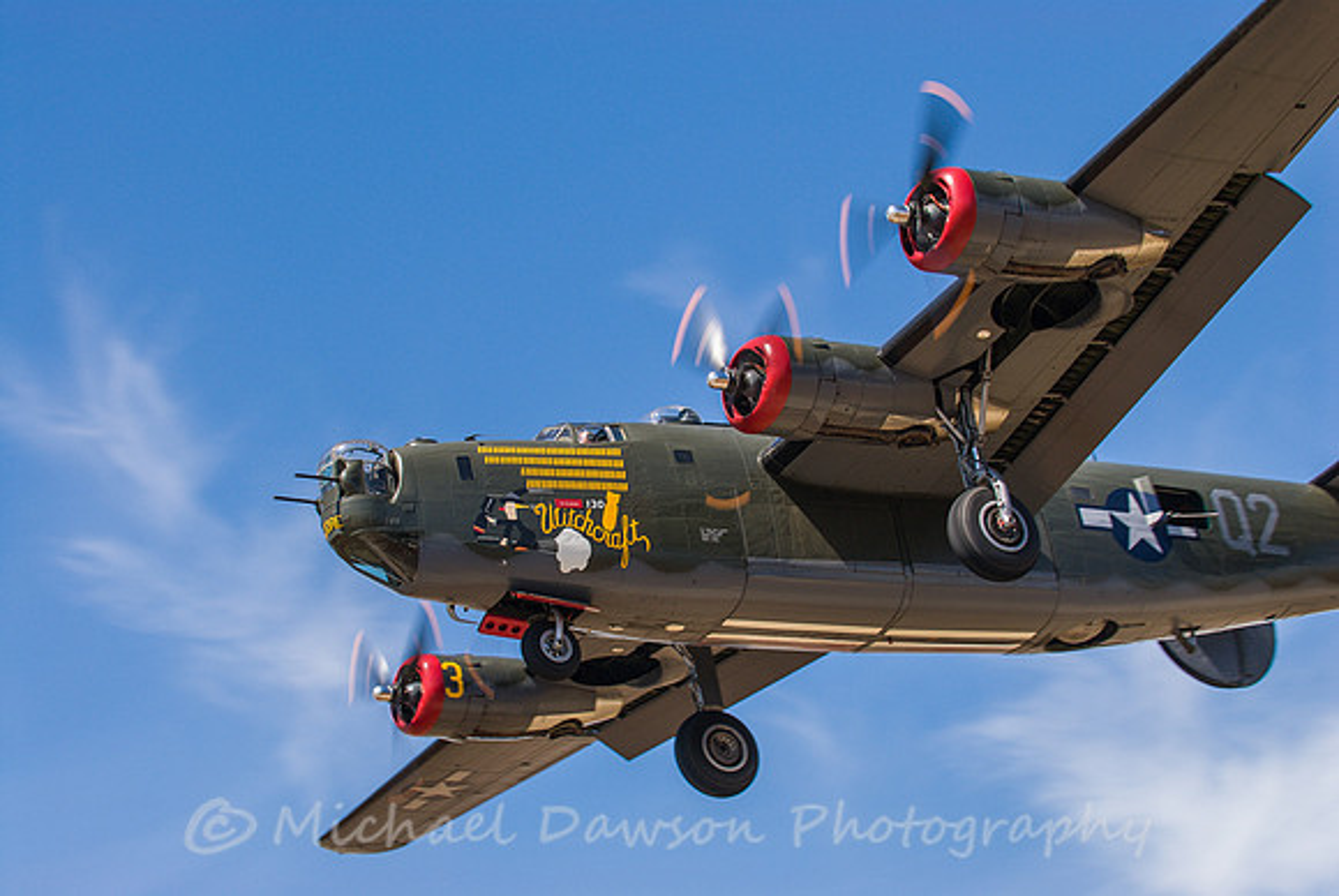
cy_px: 448
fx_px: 3909
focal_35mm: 105
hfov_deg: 19.4
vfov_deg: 13.1
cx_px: 670
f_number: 8
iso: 100
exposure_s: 1/160
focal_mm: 70
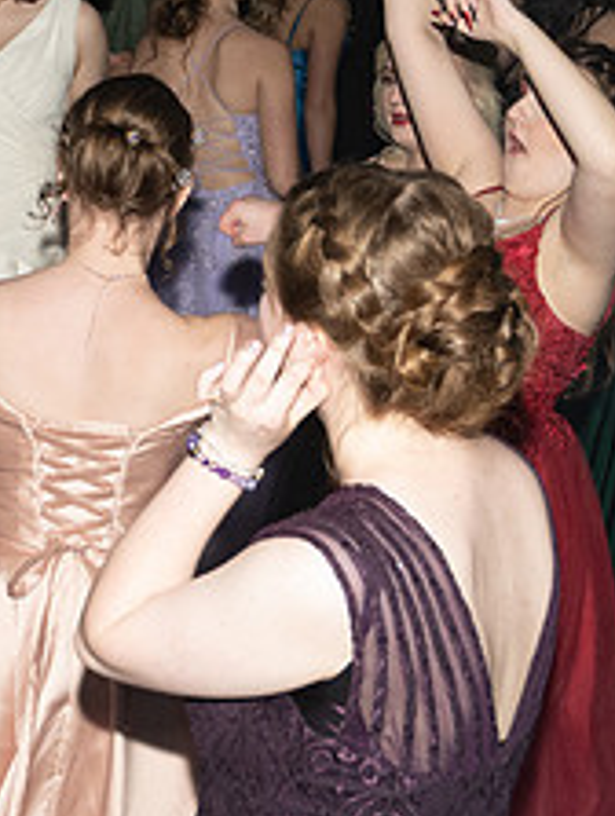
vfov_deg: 17.7
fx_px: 2598
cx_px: 37
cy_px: 187
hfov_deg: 13.4
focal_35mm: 110
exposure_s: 1/160
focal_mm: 31
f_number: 4.5
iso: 500
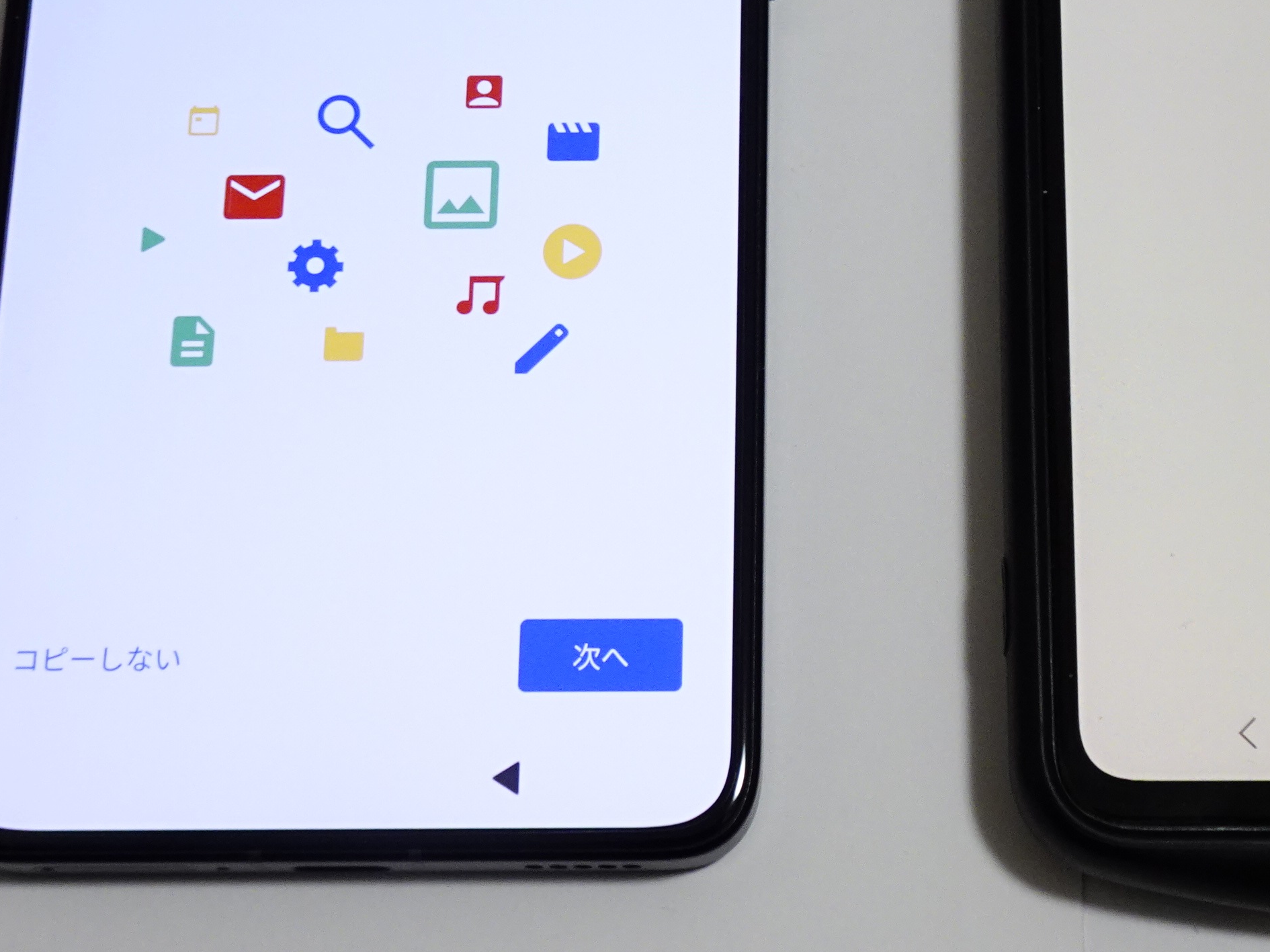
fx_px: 3045
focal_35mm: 83
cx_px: 905
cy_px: 138
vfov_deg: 17.6
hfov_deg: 23.4
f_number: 4
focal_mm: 7.06
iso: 200
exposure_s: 1/13
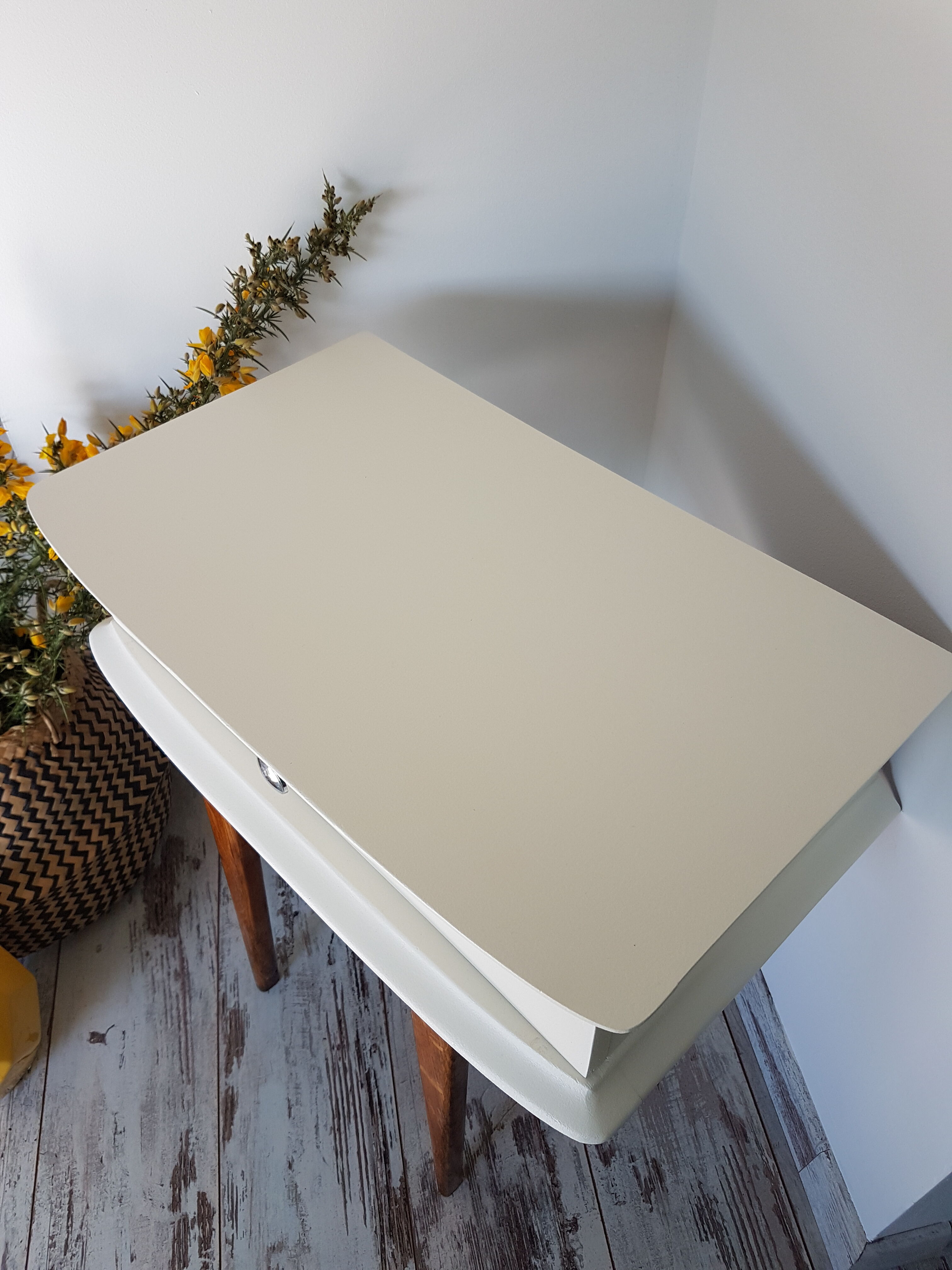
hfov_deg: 53.1
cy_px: 635
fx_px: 953
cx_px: 476
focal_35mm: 26
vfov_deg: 67.3
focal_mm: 4.2
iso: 40
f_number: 1.7
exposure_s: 1/167
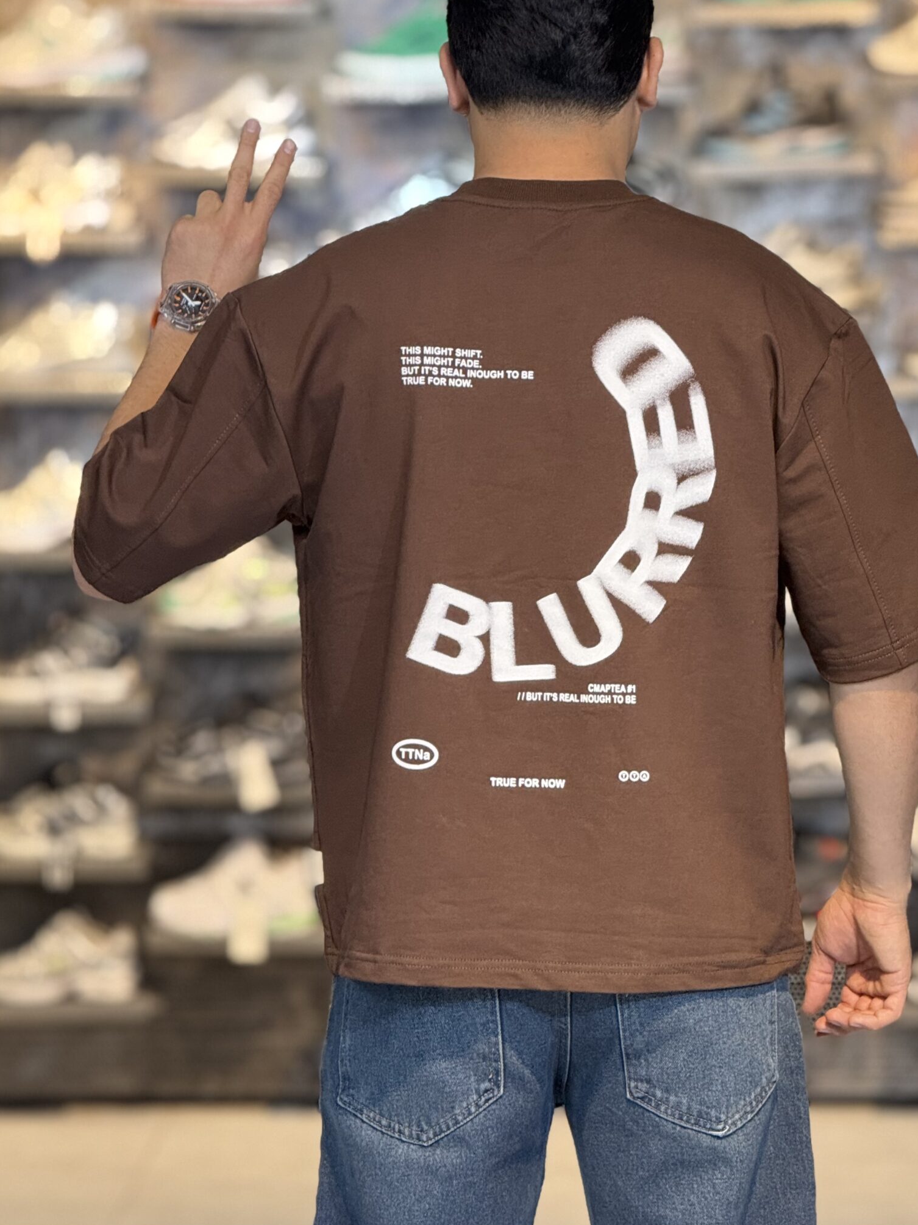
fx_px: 5410
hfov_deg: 9.7
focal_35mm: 153
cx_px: 565
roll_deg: -0.2
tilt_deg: -3.3
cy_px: 511
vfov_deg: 12.9
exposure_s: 1/100
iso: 320
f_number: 2.8
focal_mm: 15.66
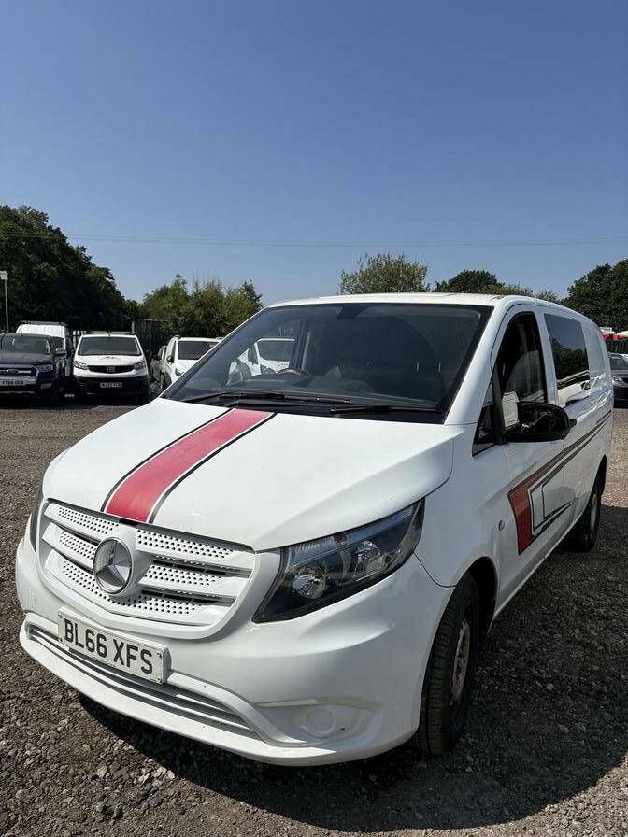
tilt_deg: -1.4
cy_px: 418
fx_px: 629
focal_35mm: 26
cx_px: 314
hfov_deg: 53.1
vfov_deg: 67.3
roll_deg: -1.7
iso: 50
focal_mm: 5.96
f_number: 1.6
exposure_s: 1/6993
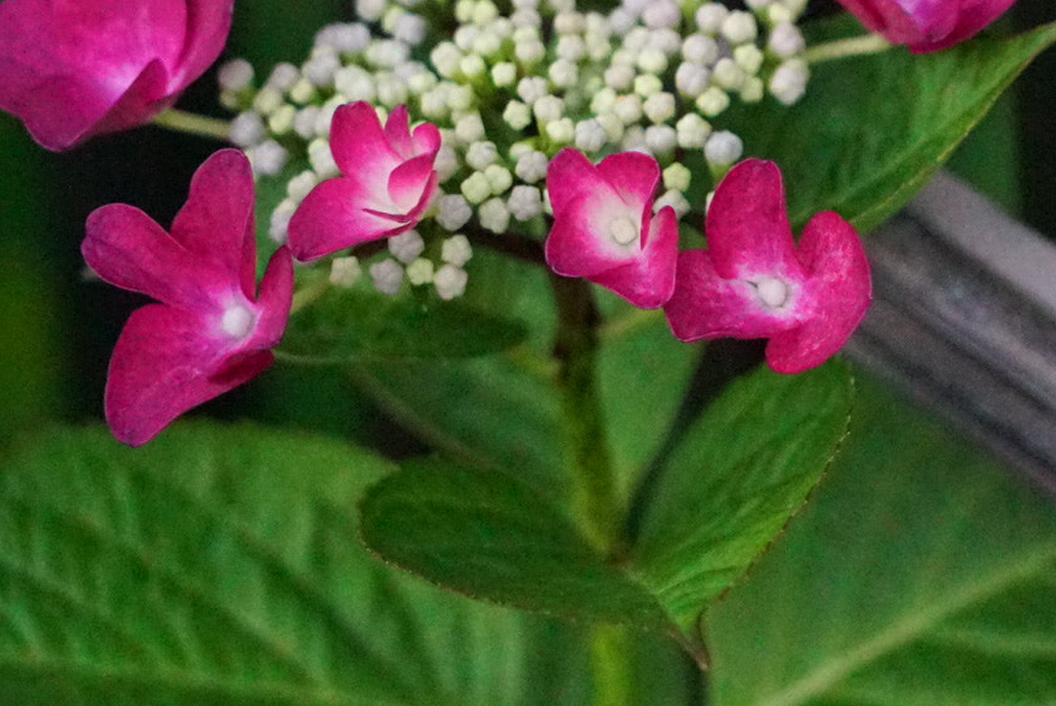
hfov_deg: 4.5
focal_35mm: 454
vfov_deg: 3.0
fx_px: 13328
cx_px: 825
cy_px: 258
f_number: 6.3
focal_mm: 240
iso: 64000
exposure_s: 1/640
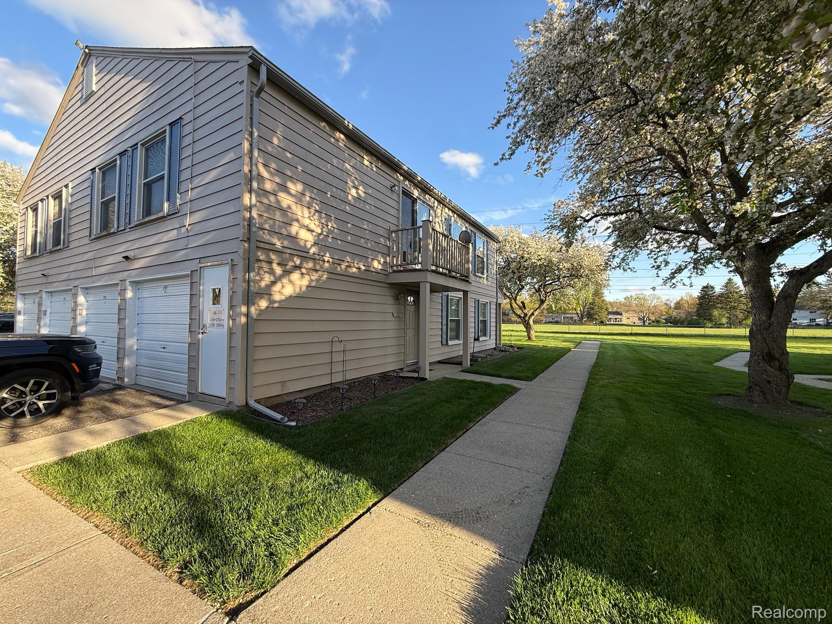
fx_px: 336
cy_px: 312
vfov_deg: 85.7
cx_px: 416
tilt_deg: +1.1
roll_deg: -1.4
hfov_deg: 102.1
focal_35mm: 14
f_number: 2.2
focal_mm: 2.22
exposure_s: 1/386
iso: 64
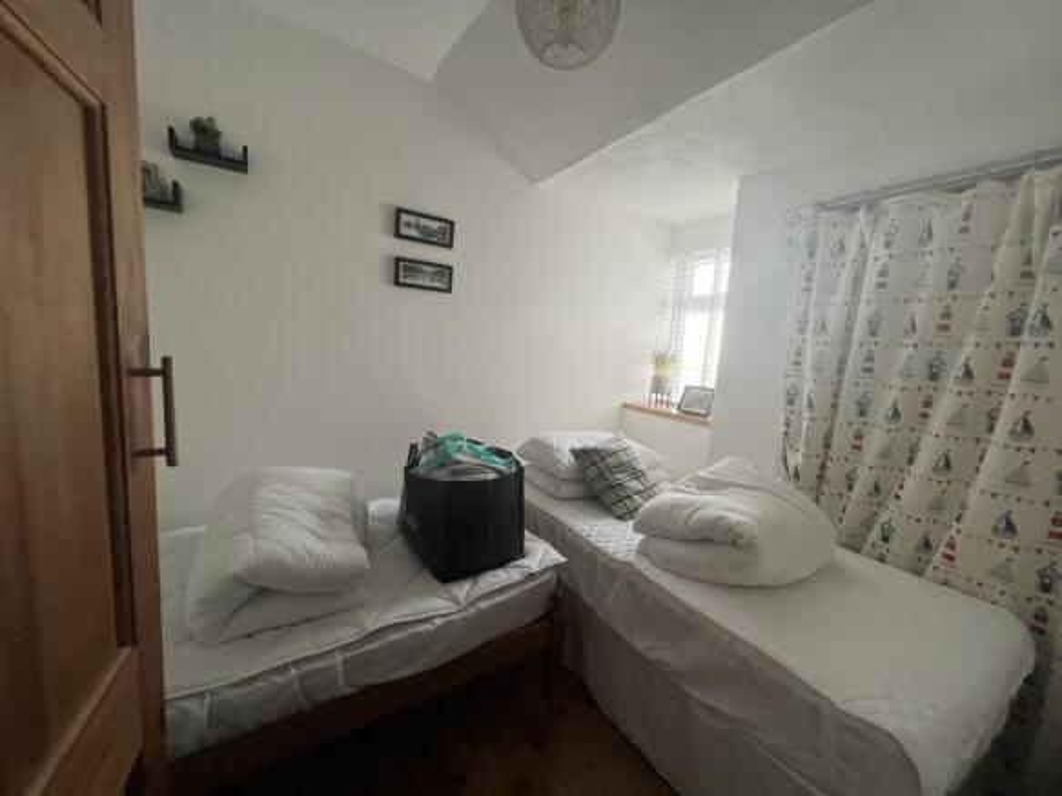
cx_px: 531
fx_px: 399
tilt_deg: -8.3
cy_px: 398
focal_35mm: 13
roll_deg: -3.5
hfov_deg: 106.2
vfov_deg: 89.9
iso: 100
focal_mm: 1.57
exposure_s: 1/99
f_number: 1.8
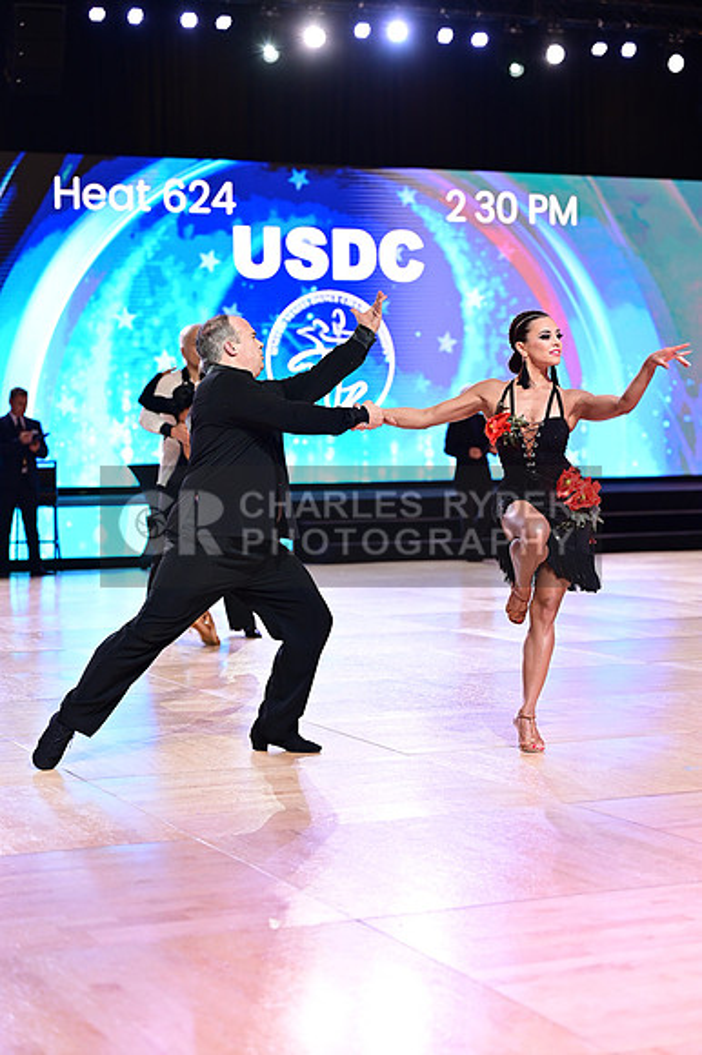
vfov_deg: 27.4
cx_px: 351
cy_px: 528
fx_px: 2167
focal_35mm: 74
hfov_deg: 18.4
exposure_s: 1/400
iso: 1600
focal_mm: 74
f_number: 2.8
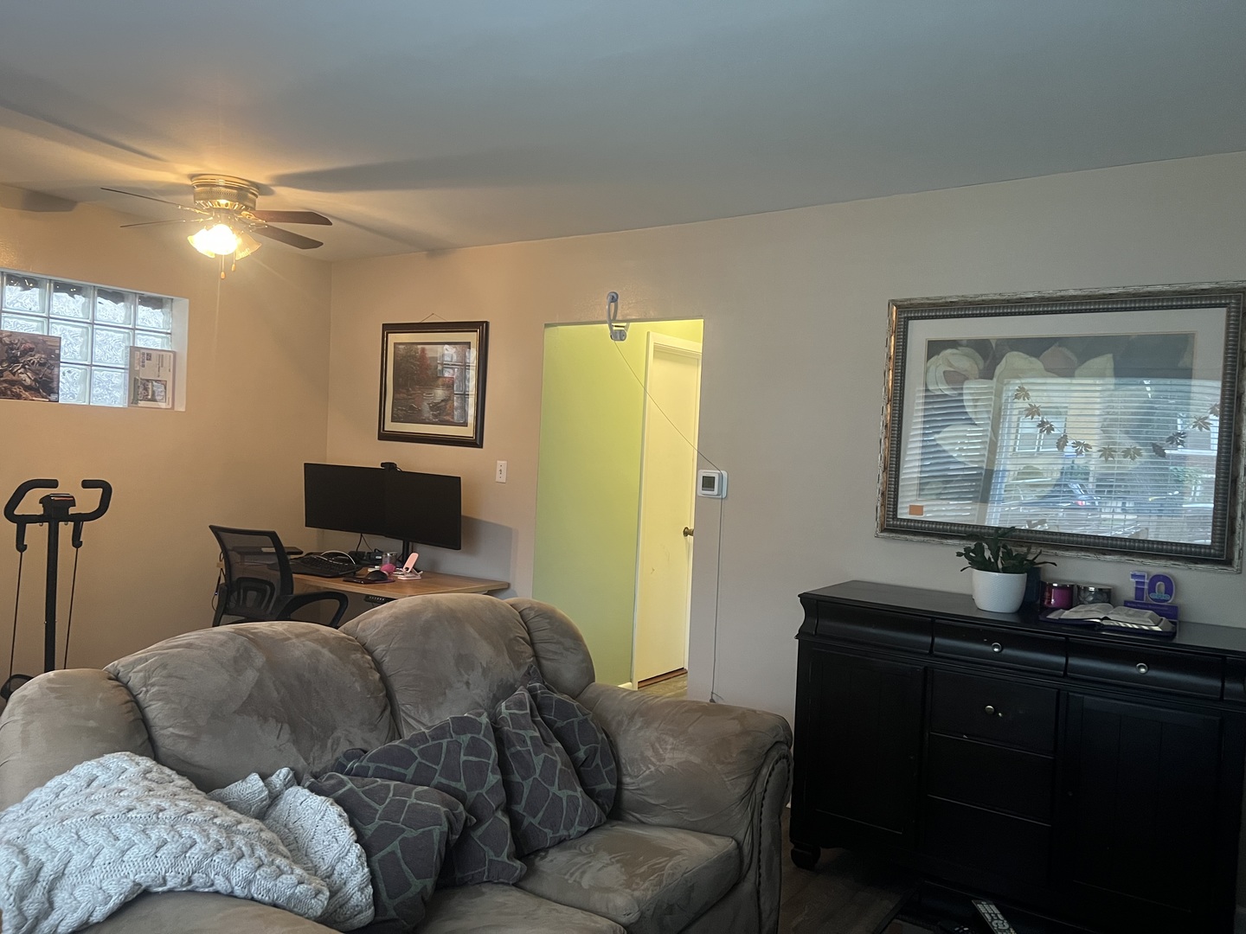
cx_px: 623
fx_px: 936
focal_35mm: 26
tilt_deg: -0.8
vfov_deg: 53.1
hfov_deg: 67.3
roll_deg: -2.3
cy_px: 467
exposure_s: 1/60
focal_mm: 5.7
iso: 500
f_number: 1.5
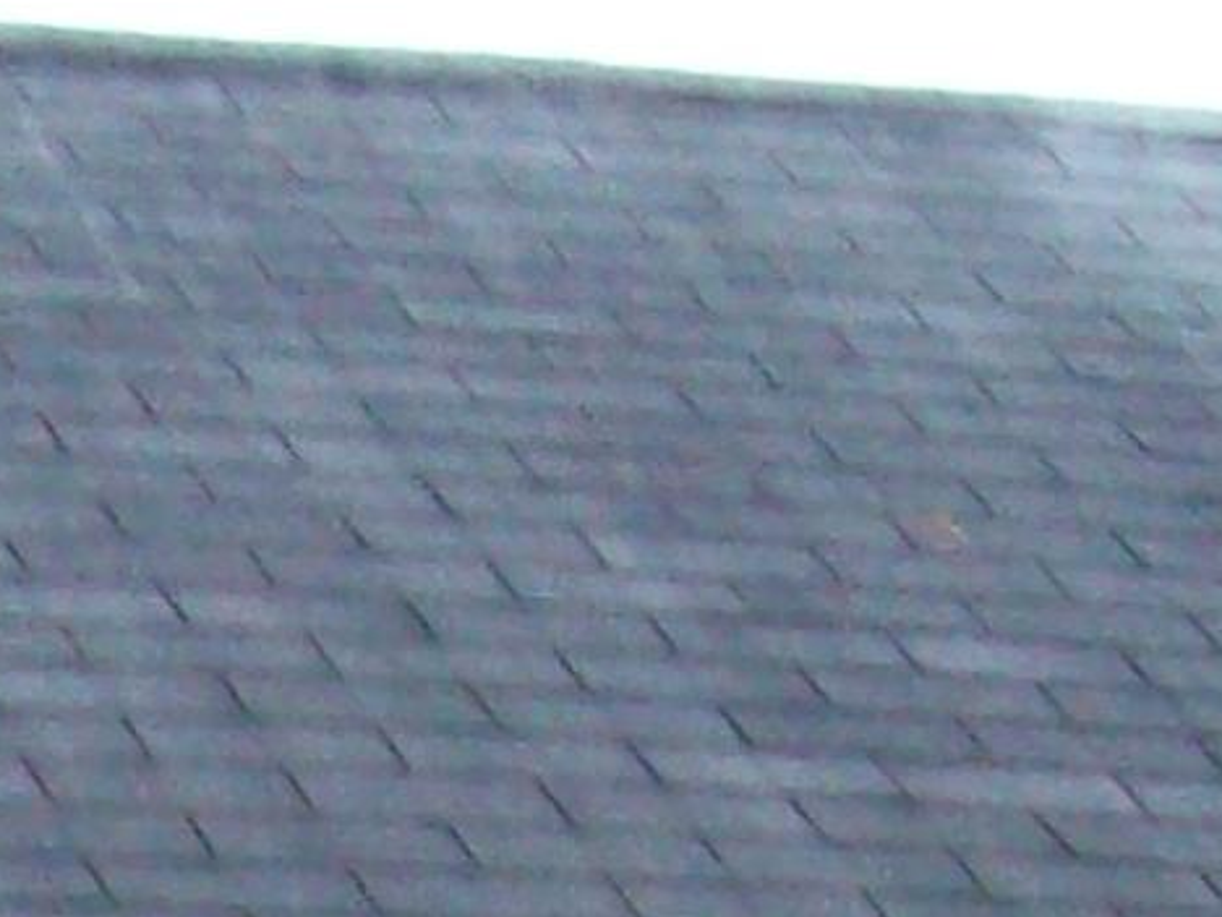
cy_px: 2273
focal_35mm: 231
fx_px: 8155
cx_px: -1107
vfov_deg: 6.1
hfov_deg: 8.2
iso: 200
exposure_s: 1/64
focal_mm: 6
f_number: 2.7
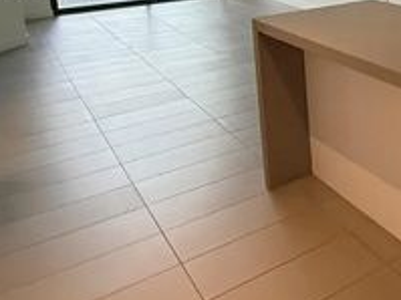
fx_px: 521
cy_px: -14
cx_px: 482
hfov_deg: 34.0
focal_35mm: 45
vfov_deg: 29.6
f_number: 2.2
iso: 500
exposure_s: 1/120
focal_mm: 2.22
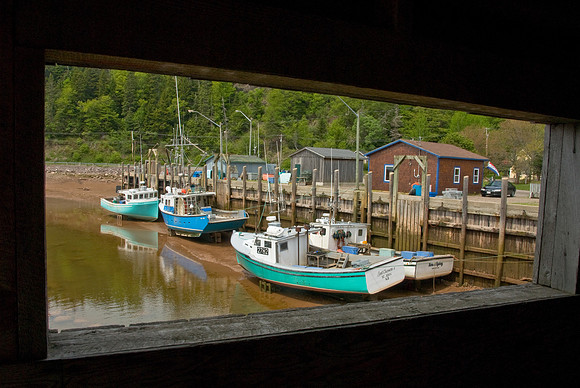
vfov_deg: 48.0
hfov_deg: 67.3
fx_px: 435
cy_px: 194
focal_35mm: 27
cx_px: 290
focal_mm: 18
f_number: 14
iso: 200
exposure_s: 1/160
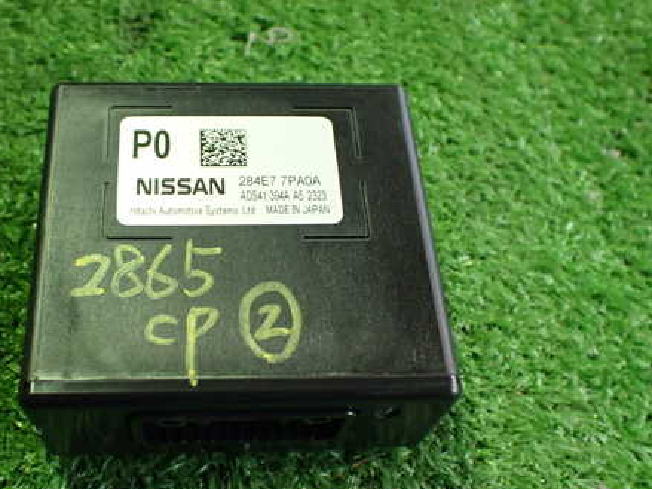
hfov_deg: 45.4
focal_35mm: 41
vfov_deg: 35.1
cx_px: 244
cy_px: 251
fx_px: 772
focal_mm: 5.4
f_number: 2.3
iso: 800
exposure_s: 1/60
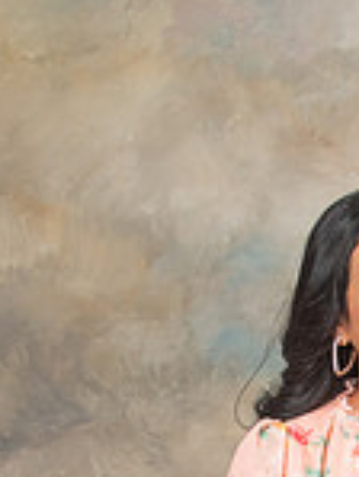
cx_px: 487
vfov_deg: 5.5
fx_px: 4957
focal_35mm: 359
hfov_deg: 4.1
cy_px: 637
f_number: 5.6
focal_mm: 70
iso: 200
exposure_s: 1/125
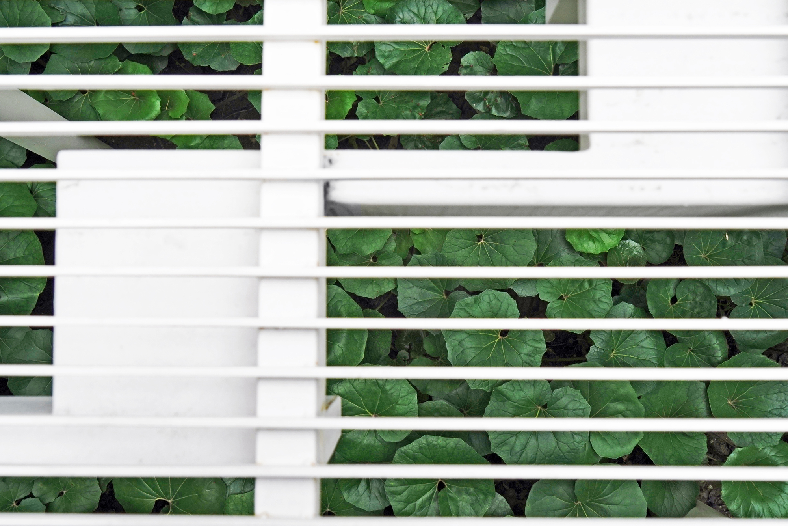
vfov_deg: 36.9
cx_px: 394
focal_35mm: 36
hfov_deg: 53.1
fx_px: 788
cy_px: 263
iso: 250
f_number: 7.1
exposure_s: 1/125
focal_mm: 24
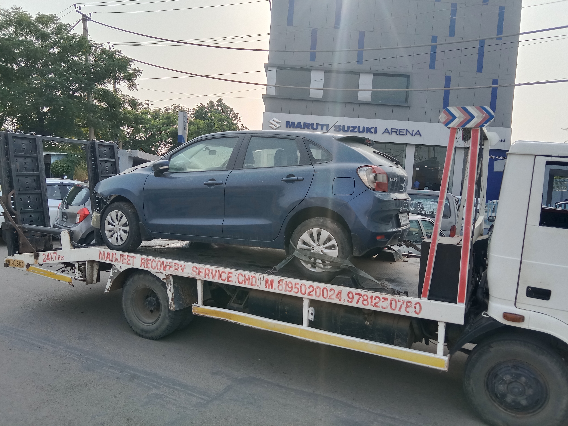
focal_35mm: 27
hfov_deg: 65.3
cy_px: 213
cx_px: 284
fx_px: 443
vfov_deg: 51.4
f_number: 2.2
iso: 104
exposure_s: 1/235
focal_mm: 3.65
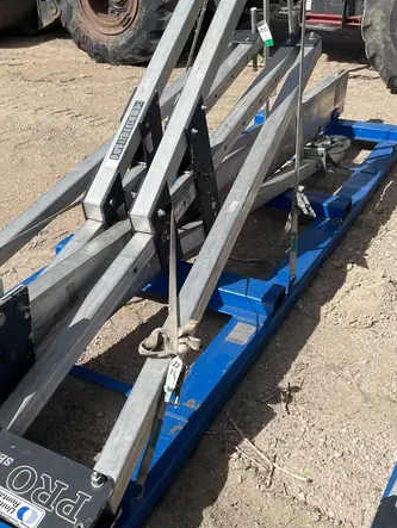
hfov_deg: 33.2
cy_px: 247
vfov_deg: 43.8
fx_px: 657
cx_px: 117
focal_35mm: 43
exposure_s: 1/3731
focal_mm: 4.2
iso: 32
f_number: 1.6
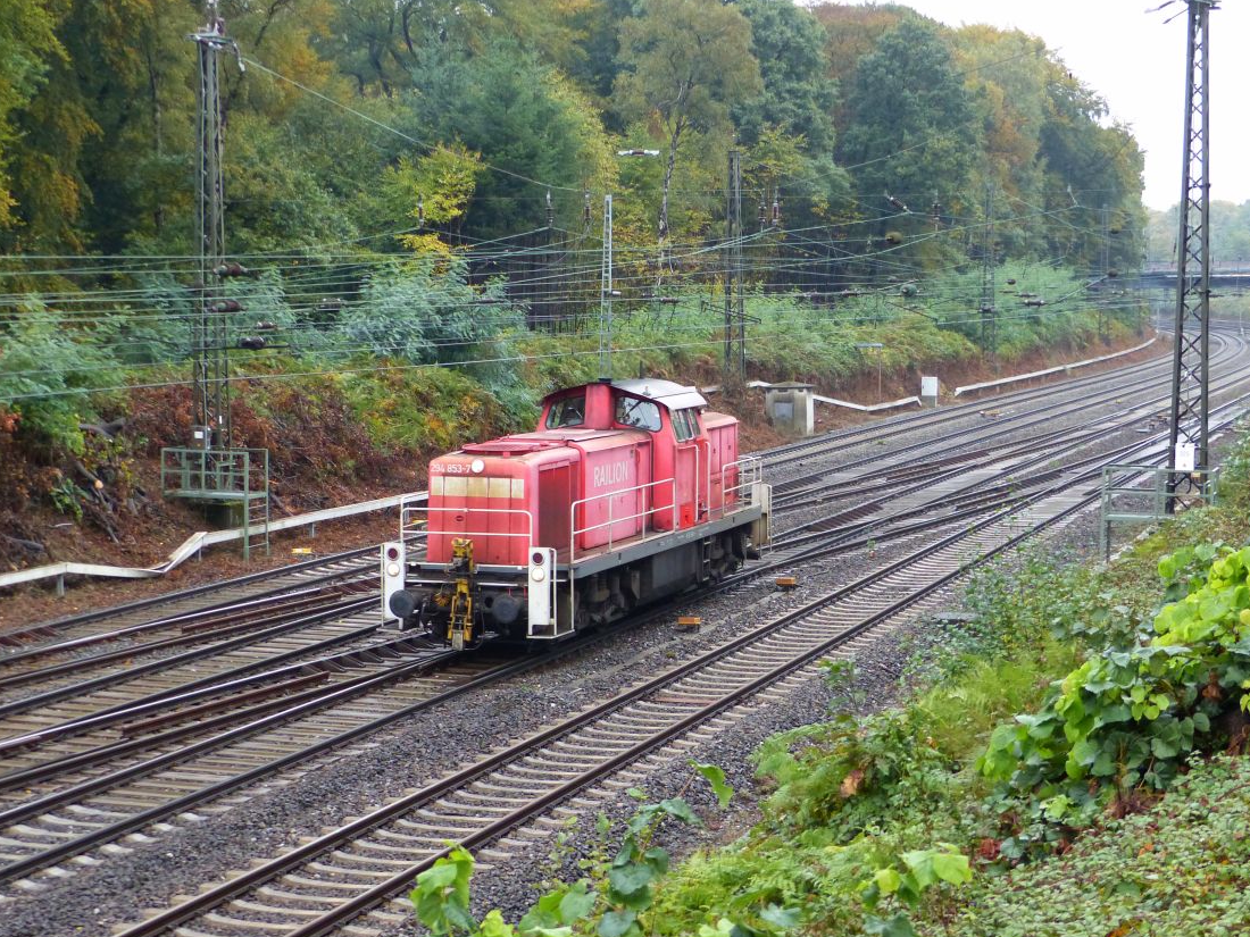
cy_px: 482
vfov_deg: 20.4
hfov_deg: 27.0
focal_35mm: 72
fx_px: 2600
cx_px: 603
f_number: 2.8
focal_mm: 11.9
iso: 400
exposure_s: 1/400
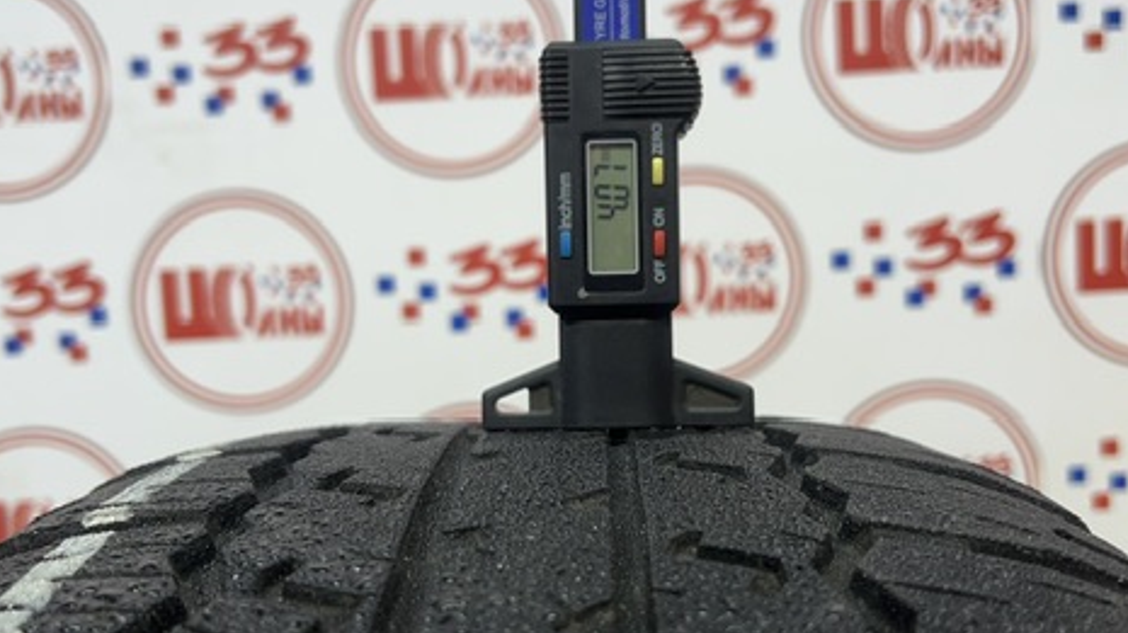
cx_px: 570
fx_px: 1166
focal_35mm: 39
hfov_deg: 51.6
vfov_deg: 30.4
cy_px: 323
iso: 32
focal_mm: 5.7
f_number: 1.5
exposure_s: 1/110
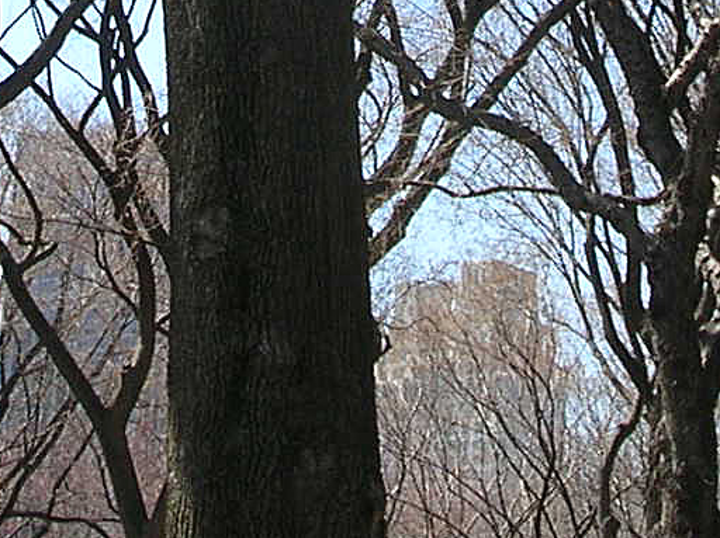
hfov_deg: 12.3
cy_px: -421
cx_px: 260
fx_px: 3346
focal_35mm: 161
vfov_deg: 8.8
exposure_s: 1/250
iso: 50
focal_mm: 6
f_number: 3.7
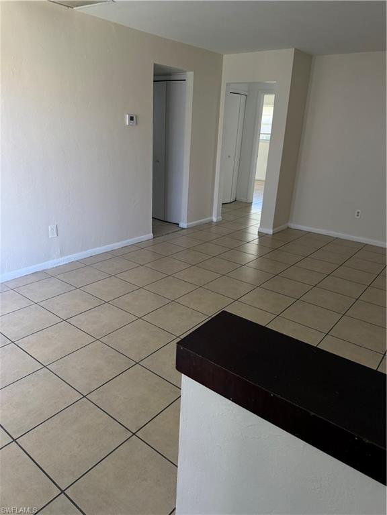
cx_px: 194
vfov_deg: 71.6
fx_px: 358
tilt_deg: -19.9
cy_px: 258
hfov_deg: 56.8
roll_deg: -3.3
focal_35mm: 24
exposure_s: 1/117
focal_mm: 6.76
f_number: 1.78
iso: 200
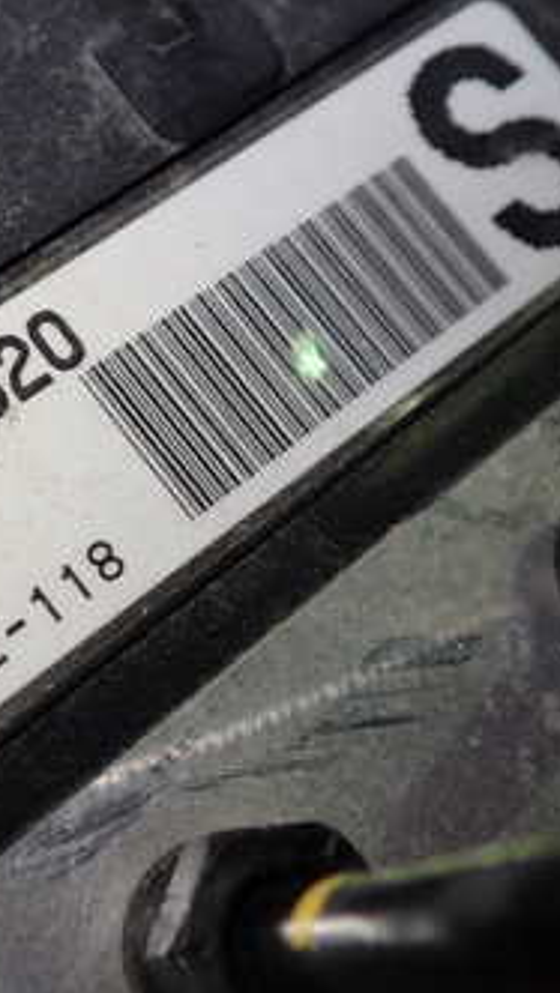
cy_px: 404
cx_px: 87
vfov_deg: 35.3
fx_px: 1556
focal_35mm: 59
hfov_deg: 20.1
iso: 125
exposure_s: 1/60
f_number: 2.3
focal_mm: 5.4
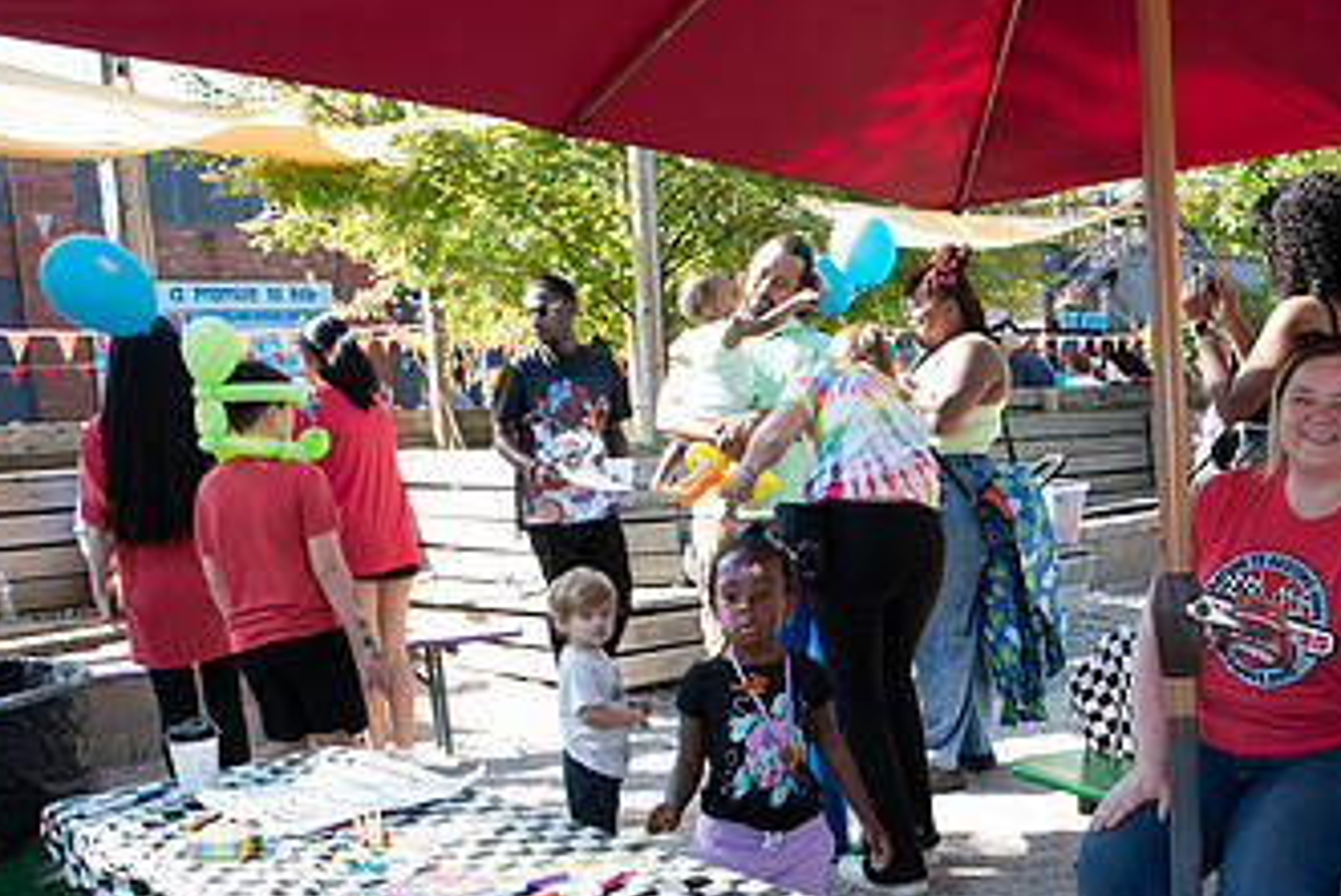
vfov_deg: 31.0
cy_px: 738
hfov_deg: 45.0
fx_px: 1565
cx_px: 989
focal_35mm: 42
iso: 400
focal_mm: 24
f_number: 8
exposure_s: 1/125
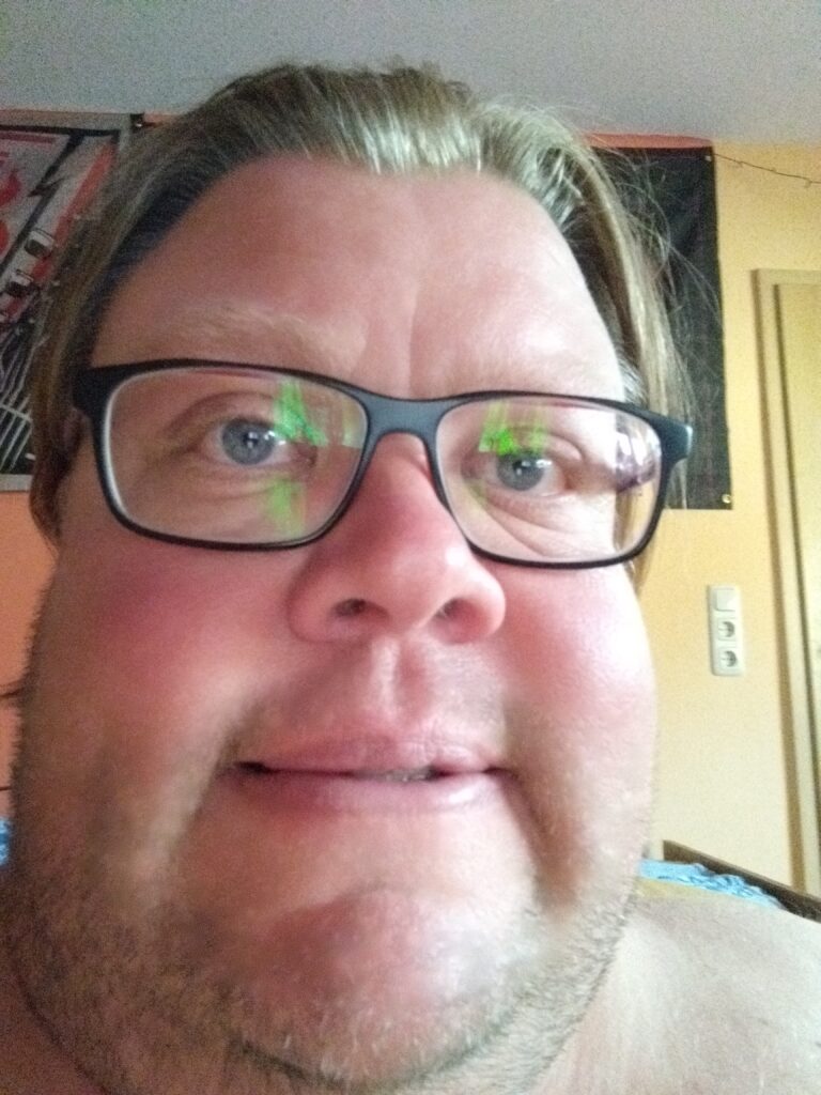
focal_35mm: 20
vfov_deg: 81.7
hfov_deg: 66.0
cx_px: 410
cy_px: 548
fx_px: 632
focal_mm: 3.49
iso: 1150
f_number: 2.45
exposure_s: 1/14.3
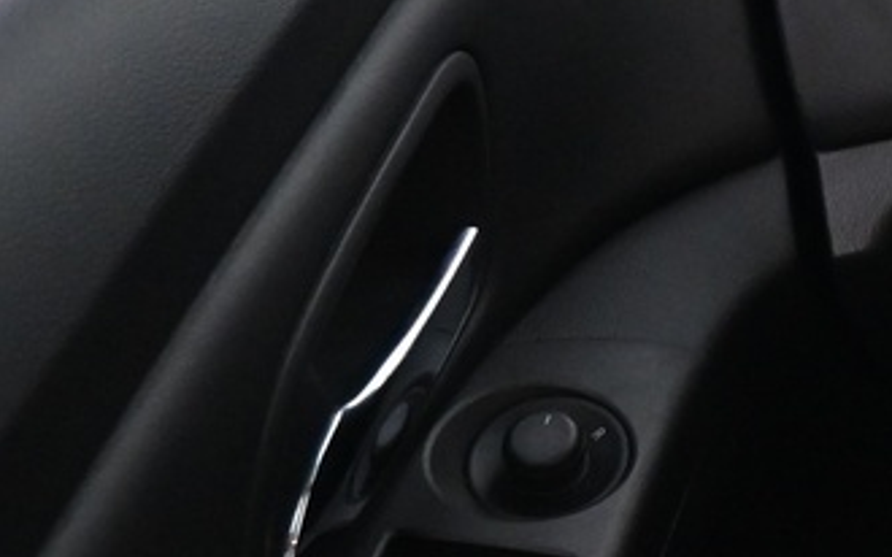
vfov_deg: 10.8
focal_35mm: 120
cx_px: 1971
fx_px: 2916
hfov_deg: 13.8
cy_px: 49
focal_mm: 16
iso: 2200
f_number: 3.5
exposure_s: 1/25
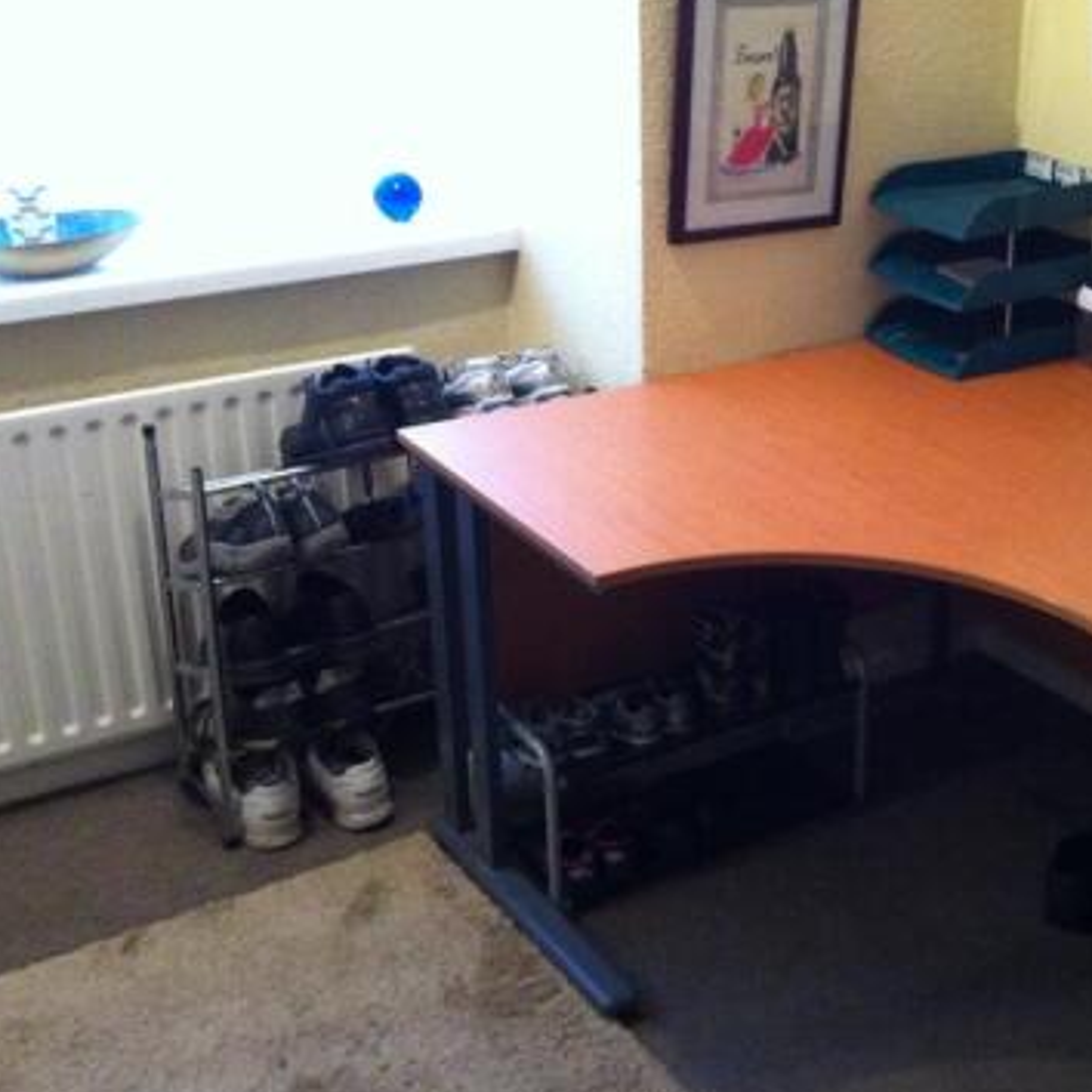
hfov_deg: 32.7
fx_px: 1820
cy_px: 504
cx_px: 828
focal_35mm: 51
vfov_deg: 33.4
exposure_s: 1/15
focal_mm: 3.85
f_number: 2.8
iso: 500
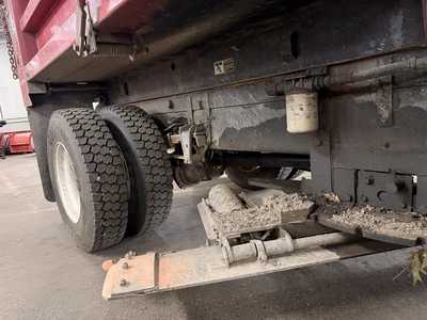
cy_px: 160
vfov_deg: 56.8
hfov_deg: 71.6
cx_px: 214
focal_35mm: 24
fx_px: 296
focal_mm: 6.76
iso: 800
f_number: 1.78
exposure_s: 1/30
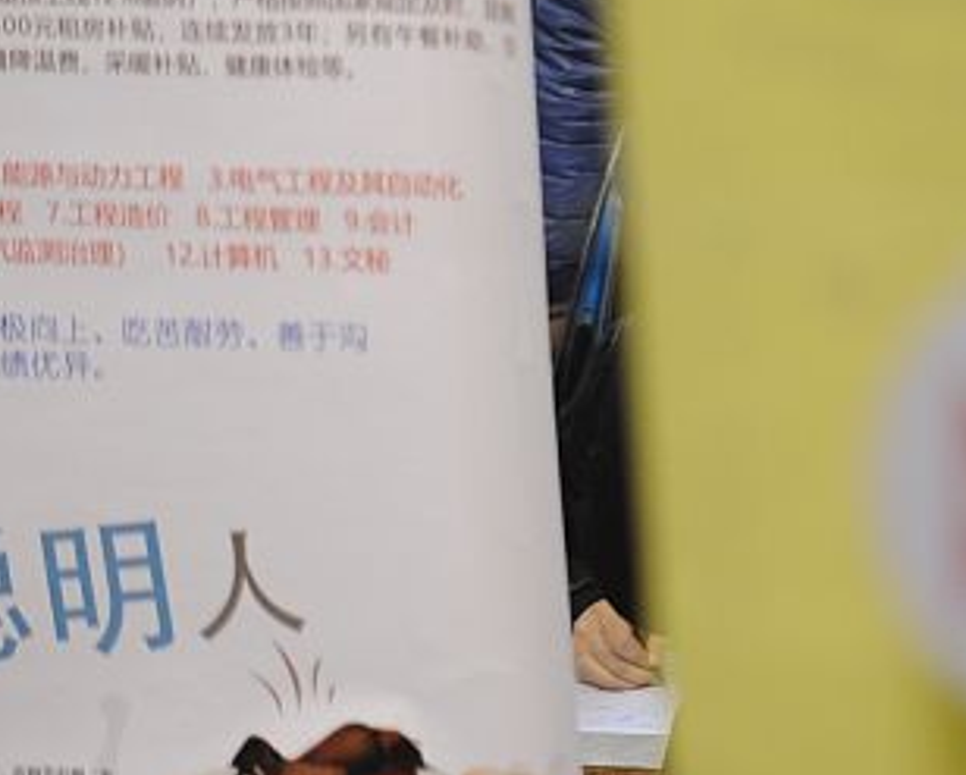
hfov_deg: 3.4
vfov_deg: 2.7
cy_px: -3
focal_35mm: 566
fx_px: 16197
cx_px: 1327
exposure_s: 1/800
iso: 1250
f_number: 2.8
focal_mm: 155
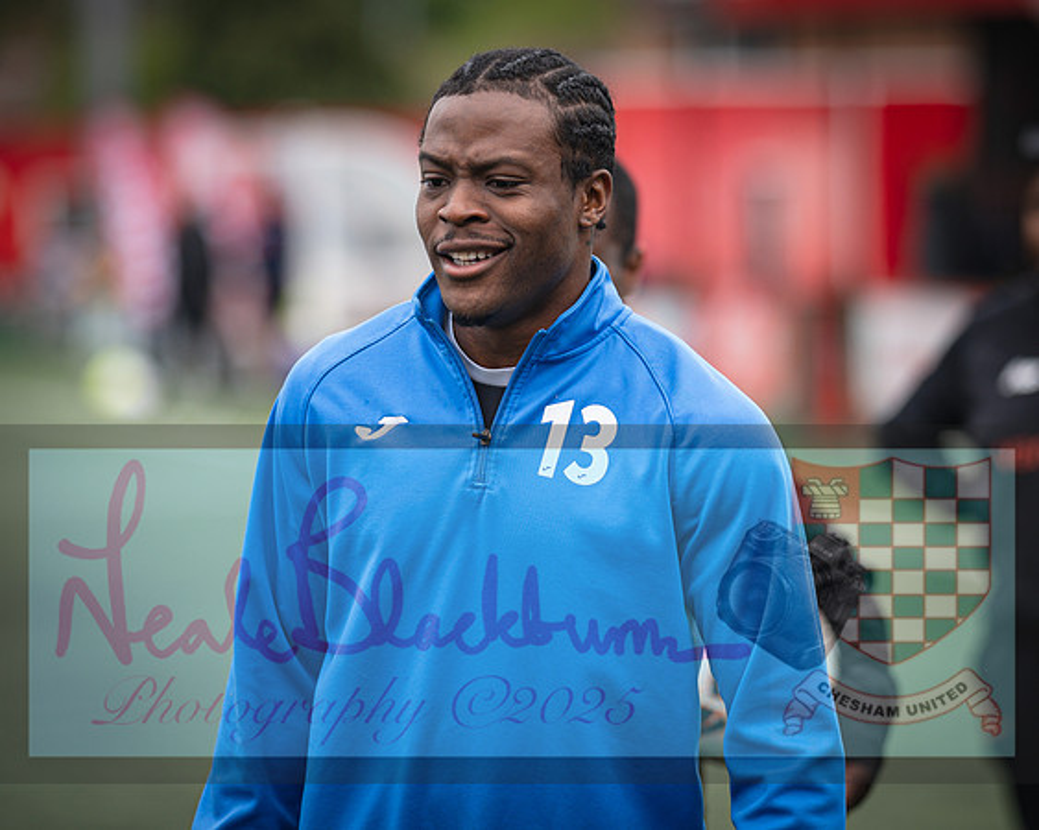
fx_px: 7798
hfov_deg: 7.6
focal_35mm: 254
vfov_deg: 6.1
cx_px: 520
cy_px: 367
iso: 100
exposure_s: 1/1900
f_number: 1.8
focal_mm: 135
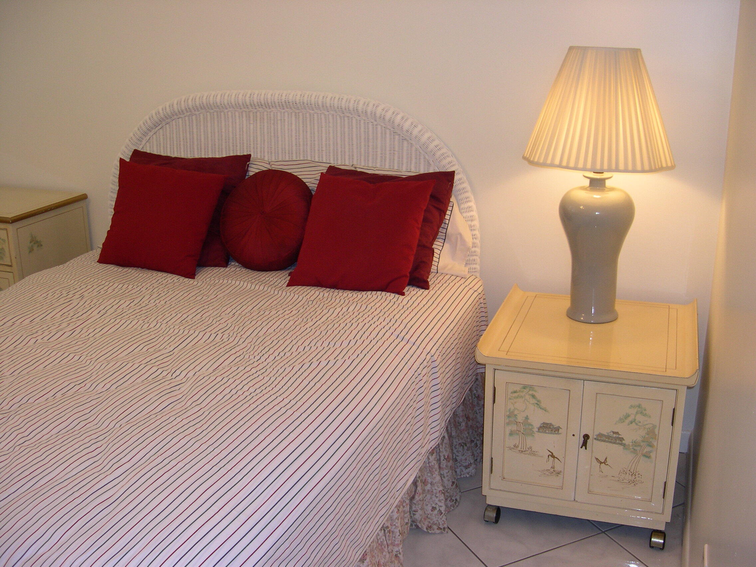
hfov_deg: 49.0
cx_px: 378
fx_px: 830
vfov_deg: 37.7
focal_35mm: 38
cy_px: 284
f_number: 2.8
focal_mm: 8
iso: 100
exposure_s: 1/30
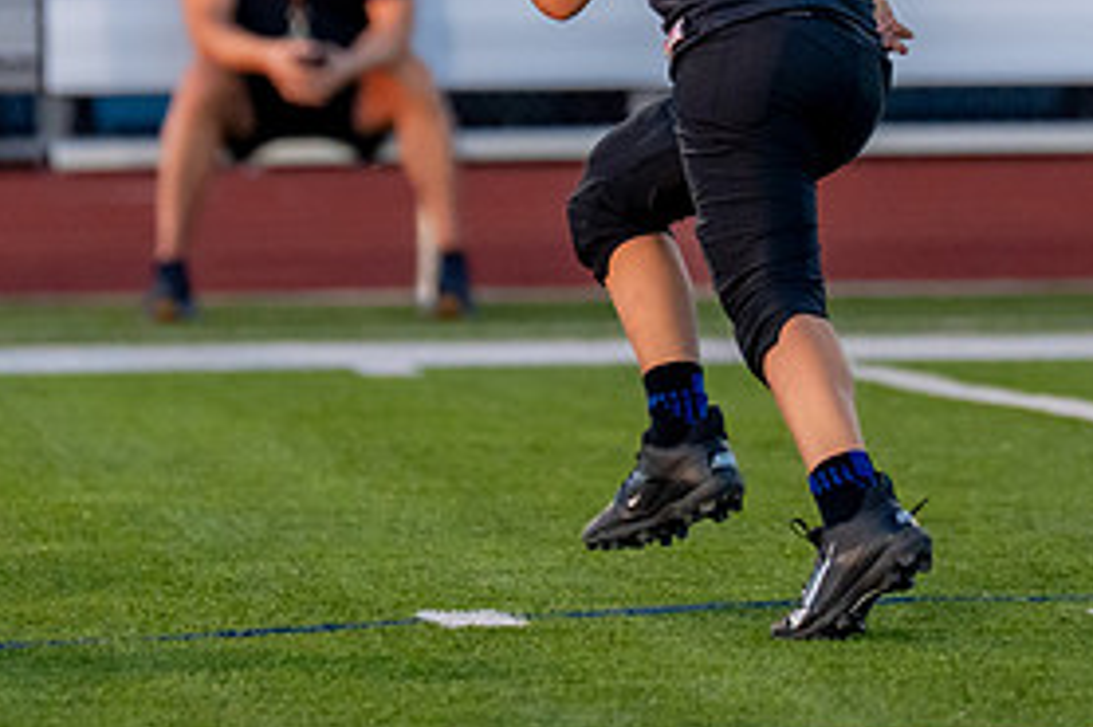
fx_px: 23576
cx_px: 590
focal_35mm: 777
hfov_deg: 2.7
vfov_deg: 1.8
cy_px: -105
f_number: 2.8
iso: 1000
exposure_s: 1/1250
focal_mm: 200
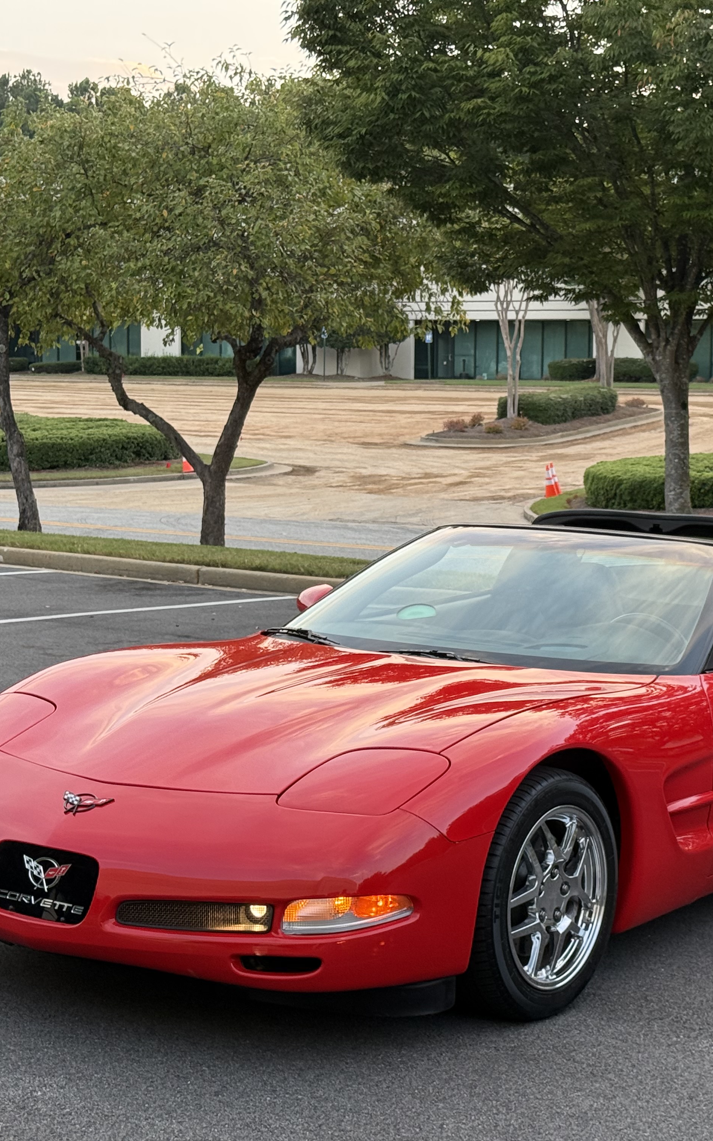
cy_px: 571
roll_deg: -0.3
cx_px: 457
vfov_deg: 30.2
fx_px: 2114
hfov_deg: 19.1
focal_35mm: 68
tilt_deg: -4.0
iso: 100
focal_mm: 6.76
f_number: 1.78
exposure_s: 1/108
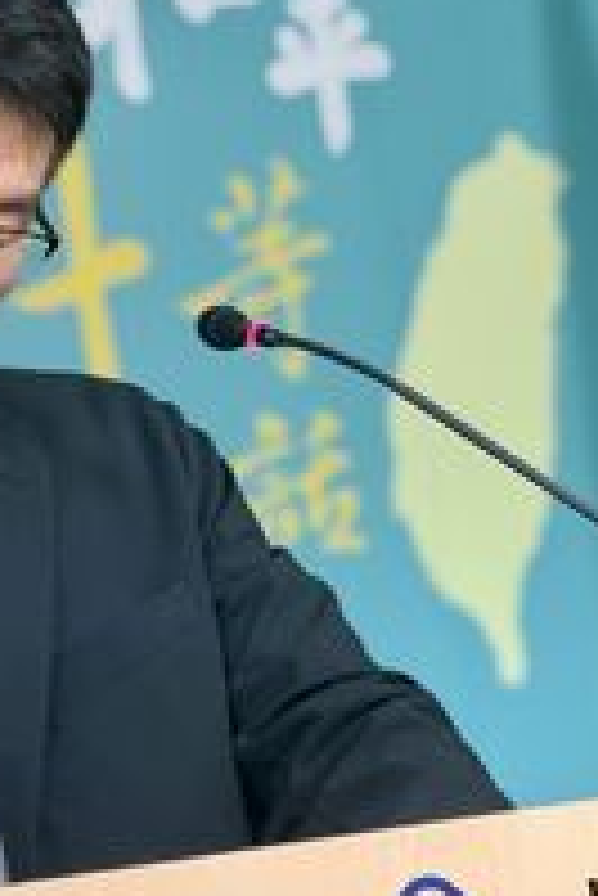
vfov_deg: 9.8
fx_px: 5198
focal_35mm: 209
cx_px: 180
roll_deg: +9.8
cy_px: 428
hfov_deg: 6.6
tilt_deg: +5.1
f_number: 2.8
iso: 320
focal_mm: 16.89
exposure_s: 1/120
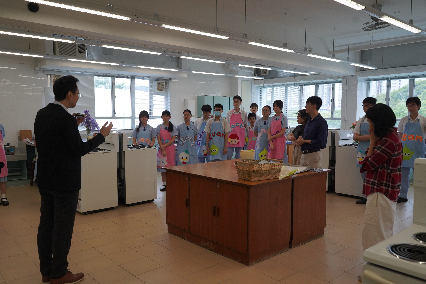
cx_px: 213
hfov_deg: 61.9
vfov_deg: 43.6
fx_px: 355
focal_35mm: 30
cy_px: 142
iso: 2500
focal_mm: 30
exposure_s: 1/800
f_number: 5.6
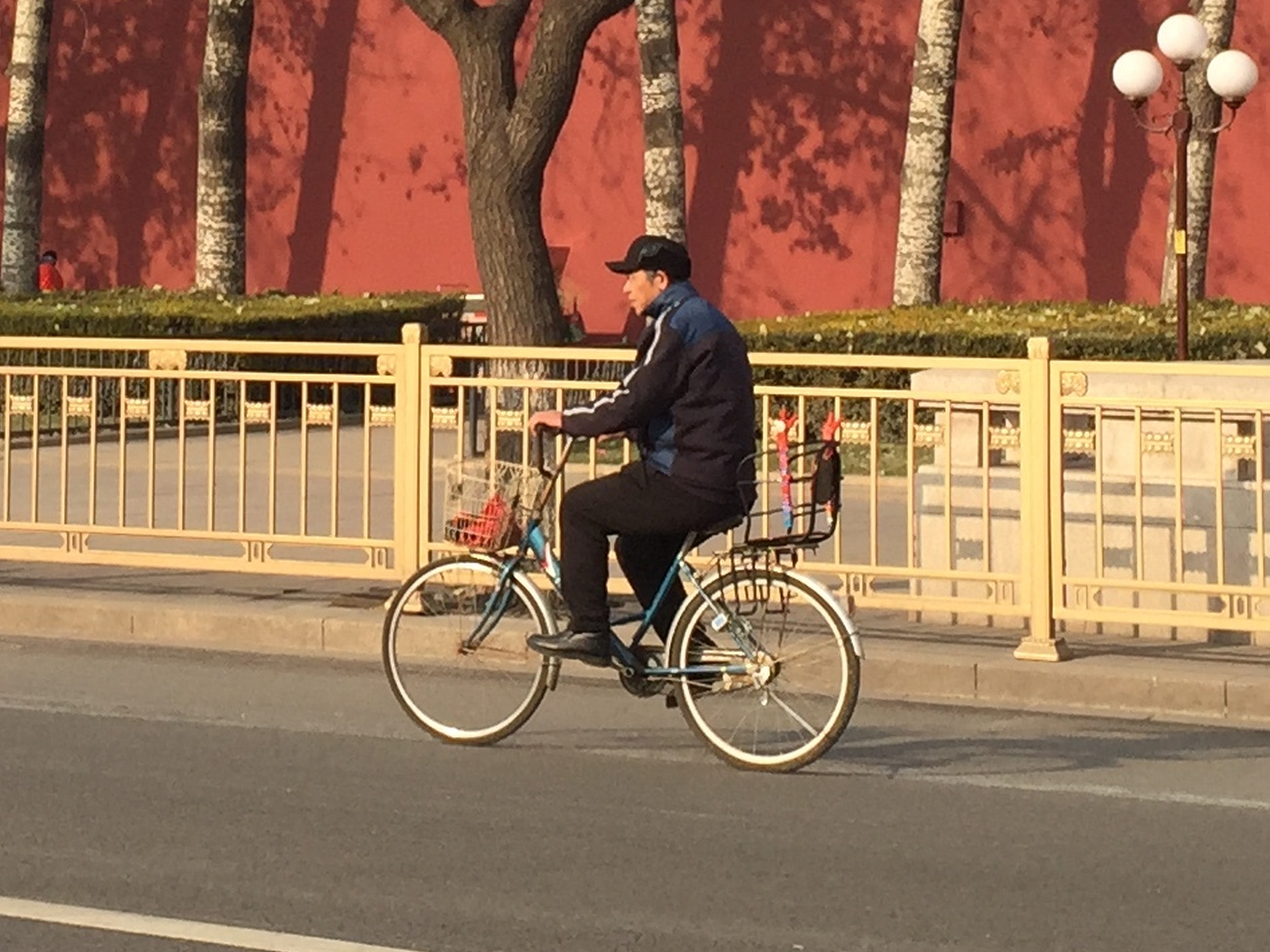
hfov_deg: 19.5
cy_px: -8
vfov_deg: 14.5
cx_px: 287
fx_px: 3668
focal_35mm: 100
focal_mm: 4.15
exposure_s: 1/1236
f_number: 2.2
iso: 32
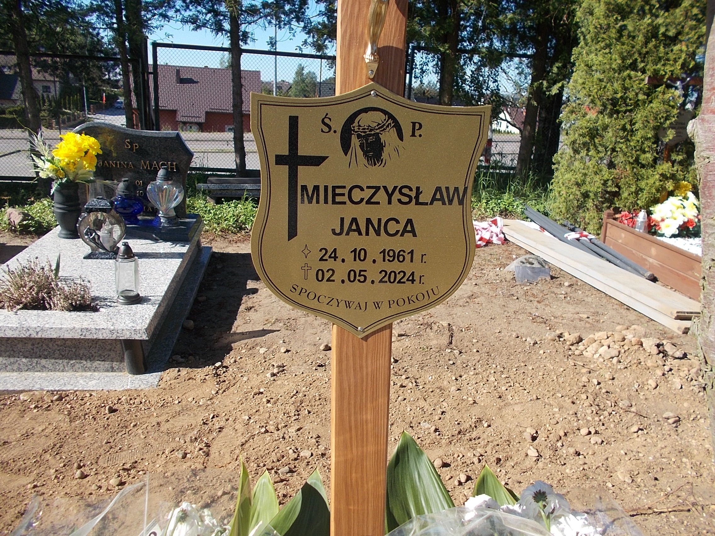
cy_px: 268
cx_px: 358
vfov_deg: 53.1
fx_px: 537
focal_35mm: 26
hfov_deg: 67.3
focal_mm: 4.6
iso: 80
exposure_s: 1/100
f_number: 8
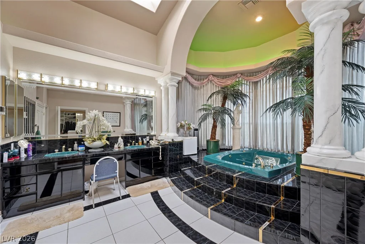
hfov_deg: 104.2
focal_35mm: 14
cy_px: 122
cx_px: 182
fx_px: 142
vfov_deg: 81.2
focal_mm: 14
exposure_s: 1/4
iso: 500
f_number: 8
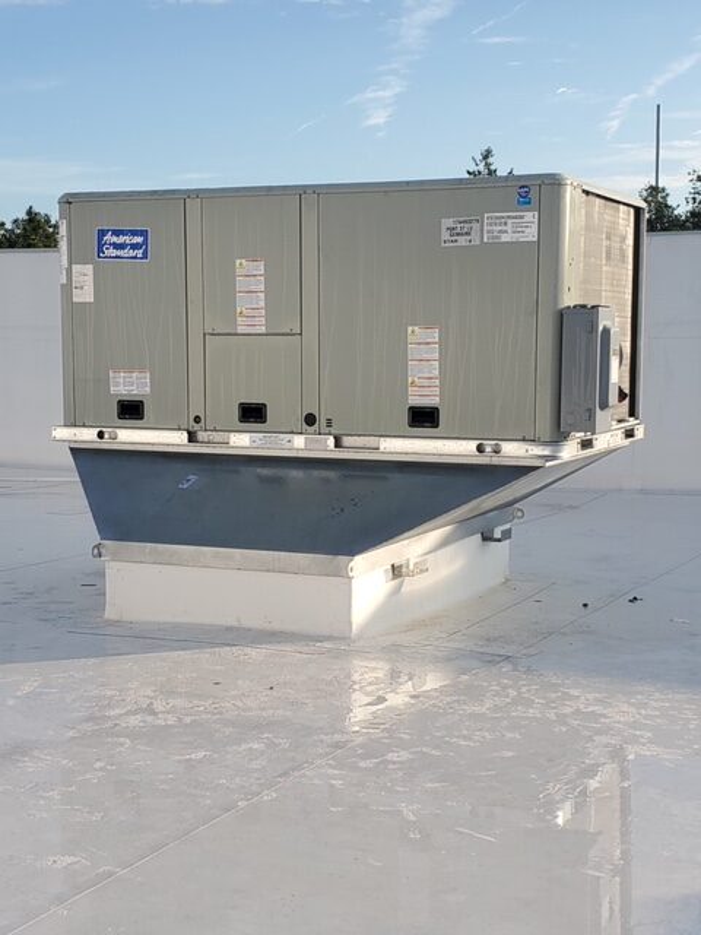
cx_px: 350
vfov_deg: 67.3
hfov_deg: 53.1
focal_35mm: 26
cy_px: 468
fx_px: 702
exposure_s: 1/937
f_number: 2.4
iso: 50
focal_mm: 4.3
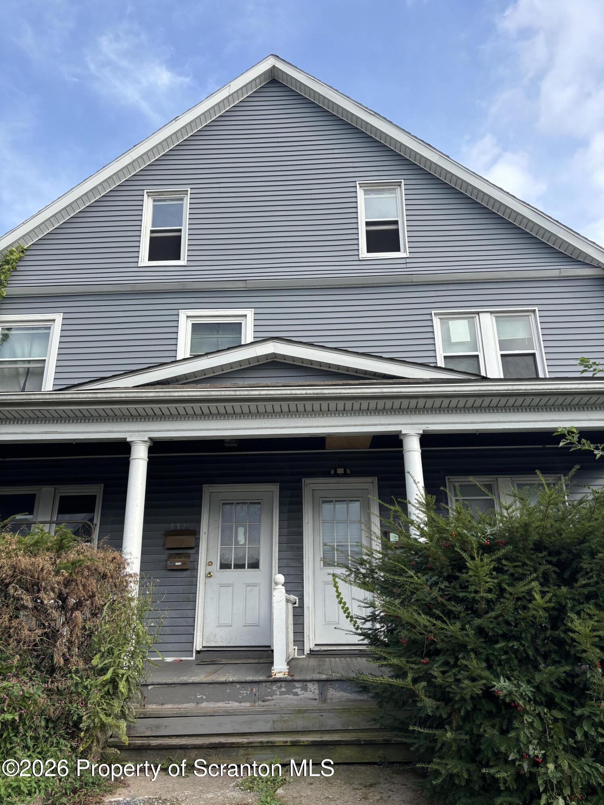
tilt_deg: +18.2
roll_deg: -0.1
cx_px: 302
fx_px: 605
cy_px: 402
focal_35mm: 26
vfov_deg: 67.3
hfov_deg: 53.1
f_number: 1.6
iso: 50
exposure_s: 1/1616
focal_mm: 5.96
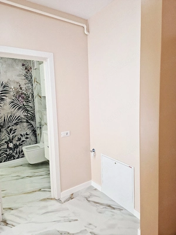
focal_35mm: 23
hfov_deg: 58.9
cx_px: 88
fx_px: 156
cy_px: 118
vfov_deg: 73.9
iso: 50
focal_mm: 5.4
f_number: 1.8
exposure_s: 1/100
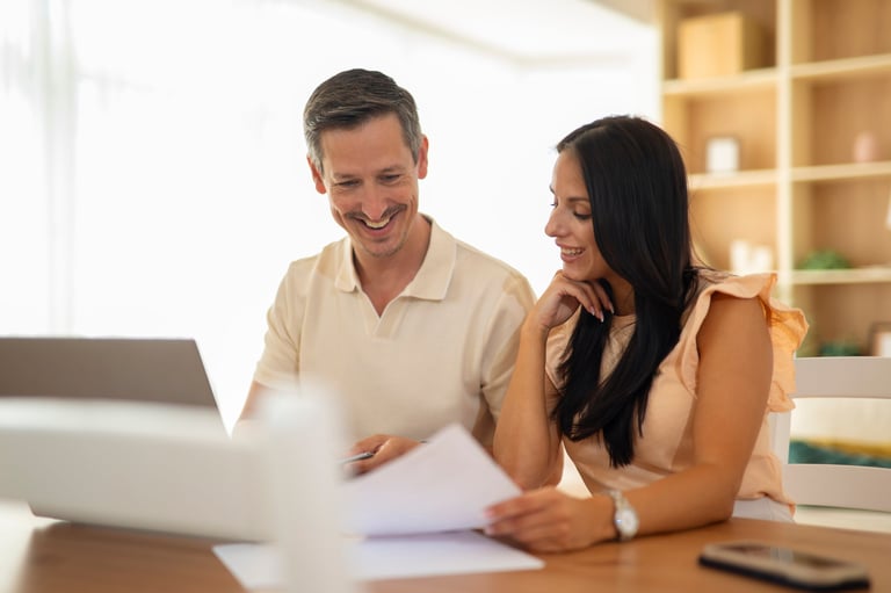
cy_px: 296
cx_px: 446
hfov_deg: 39.6
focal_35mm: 50
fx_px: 1237
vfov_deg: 27.0
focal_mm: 50
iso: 250
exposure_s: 1/500
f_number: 1.4
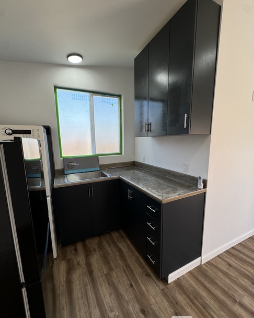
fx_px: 141
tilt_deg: -8.7
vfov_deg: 96.8
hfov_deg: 84.0
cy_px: 162
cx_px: 125
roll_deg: +1.2
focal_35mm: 15
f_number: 2.2
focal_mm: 2.22
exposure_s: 1/99
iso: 50
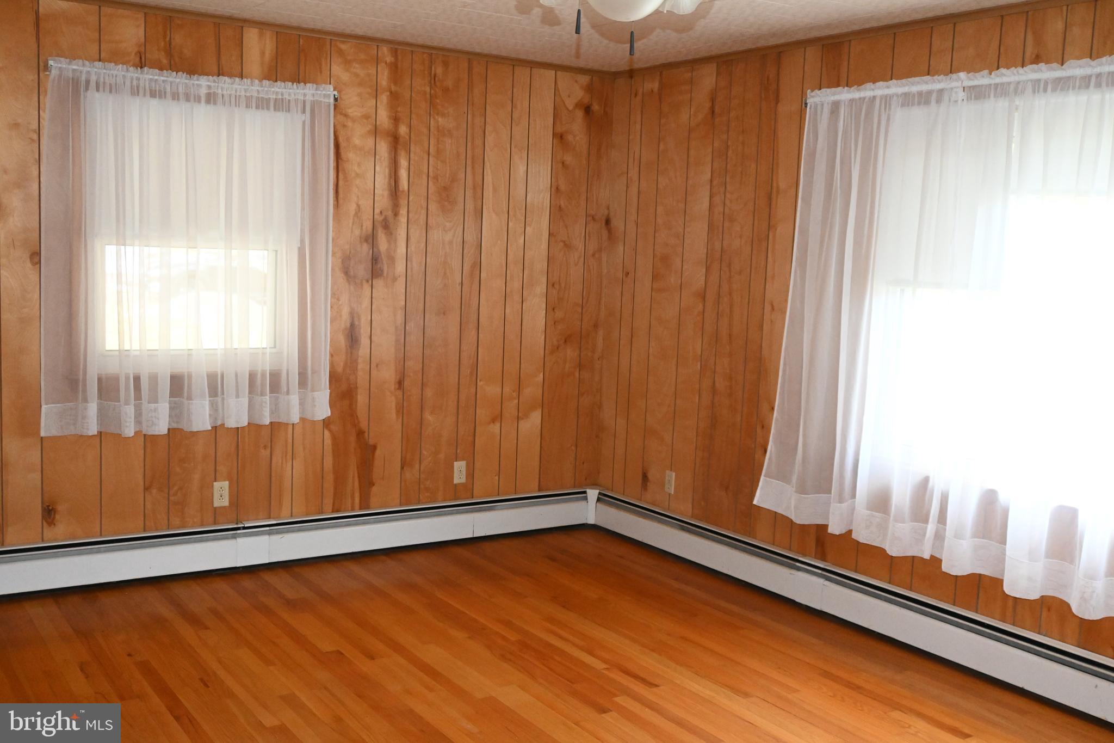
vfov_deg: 36.9
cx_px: 557
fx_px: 1114
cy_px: 372
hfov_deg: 53.1
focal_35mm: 36
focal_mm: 24
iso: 3600
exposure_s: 1/60
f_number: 4.2
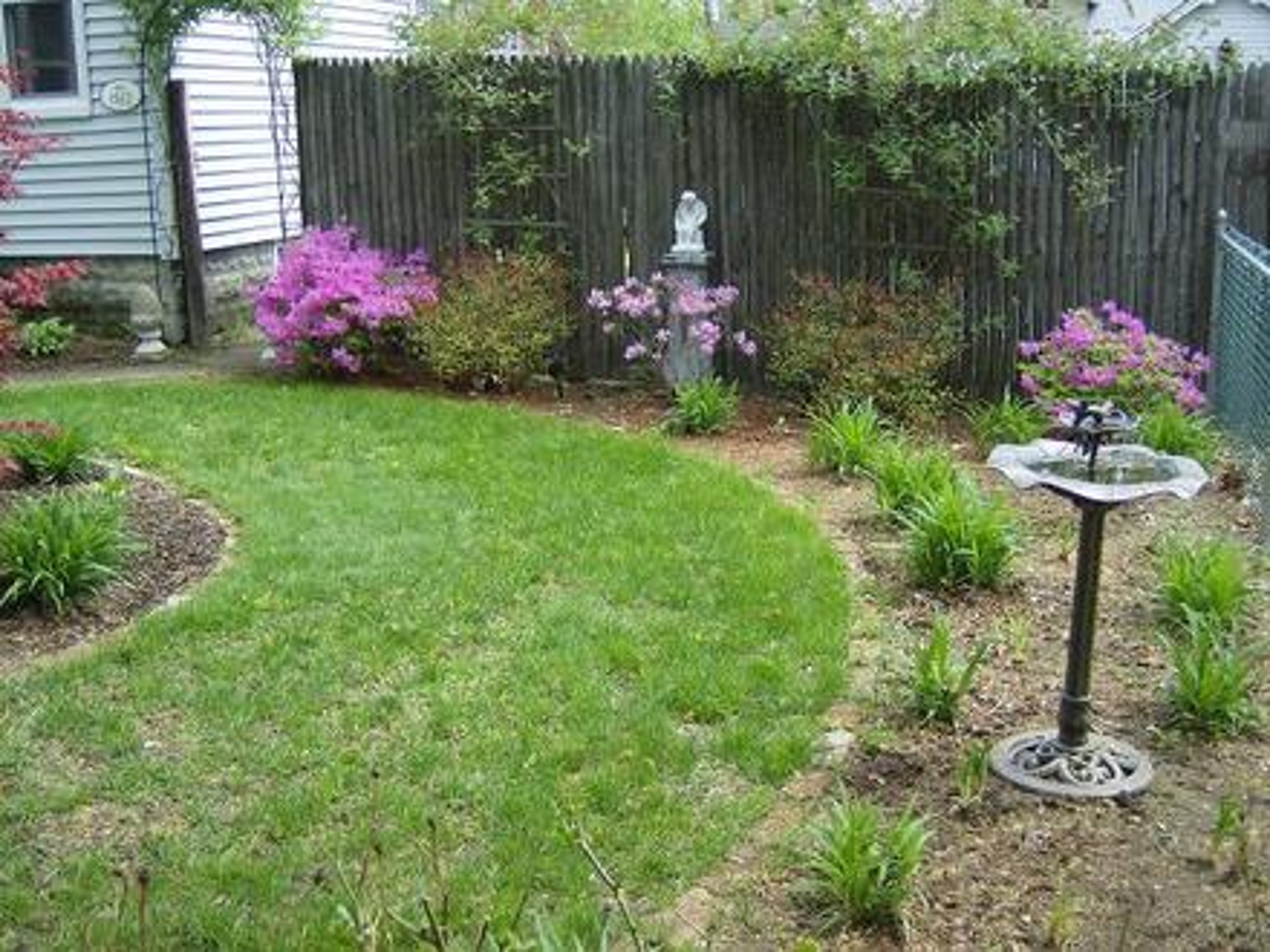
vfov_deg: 39.7
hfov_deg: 51.4
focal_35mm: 36
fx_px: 1321
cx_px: 635
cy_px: 476
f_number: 2.8
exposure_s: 1/455
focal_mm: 6
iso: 100
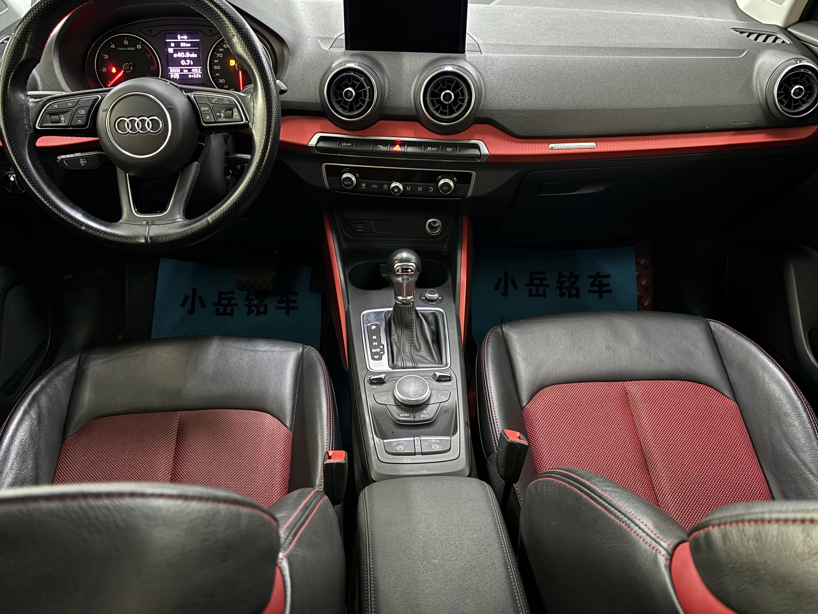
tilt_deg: -32.8
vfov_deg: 49.7
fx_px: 662
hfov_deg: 63.4
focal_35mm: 28
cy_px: 299
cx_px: 386
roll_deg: +0.6
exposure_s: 1/15
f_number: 1.6
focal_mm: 5.96
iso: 2000
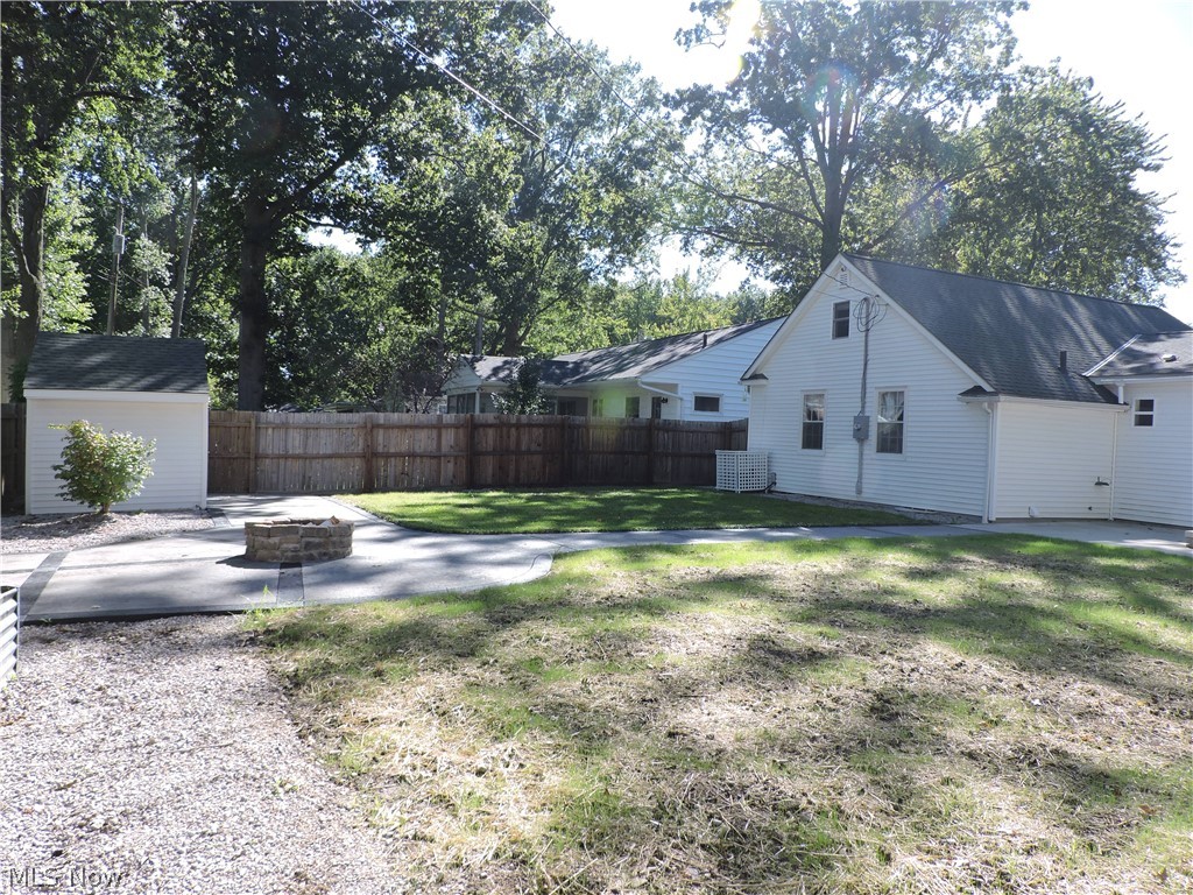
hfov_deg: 71.6
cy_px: 448
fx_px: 827
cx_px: 596
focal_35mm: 24
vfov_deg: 56.8
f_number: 3
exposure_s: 1/400
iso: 100
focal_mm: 4.3
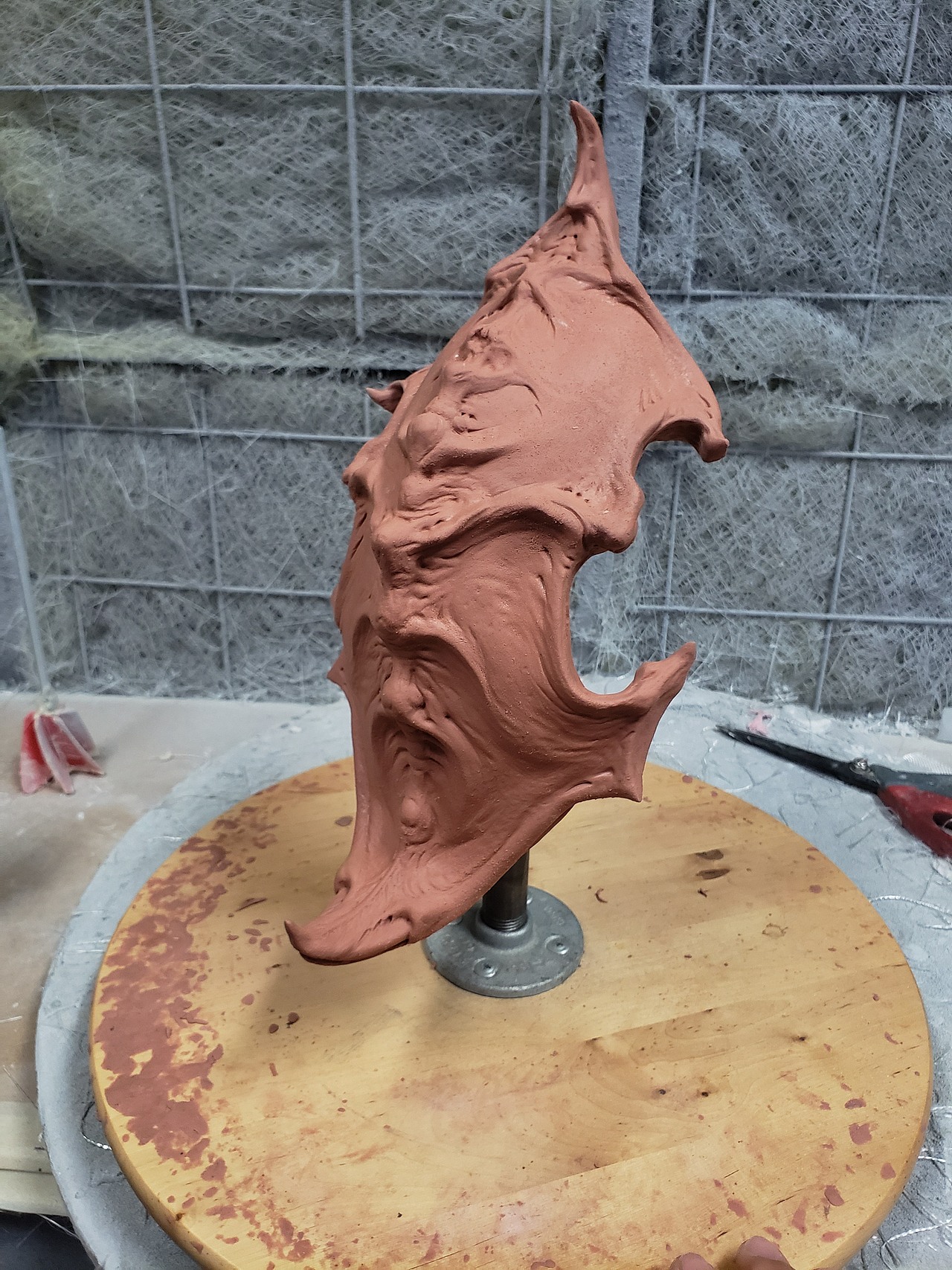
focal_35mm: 26
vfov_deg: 67.3
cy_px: 635
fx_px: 954
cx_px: 476
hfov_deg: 53.1
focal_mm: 4.3
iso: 320
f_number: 2.4
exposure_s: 1/59
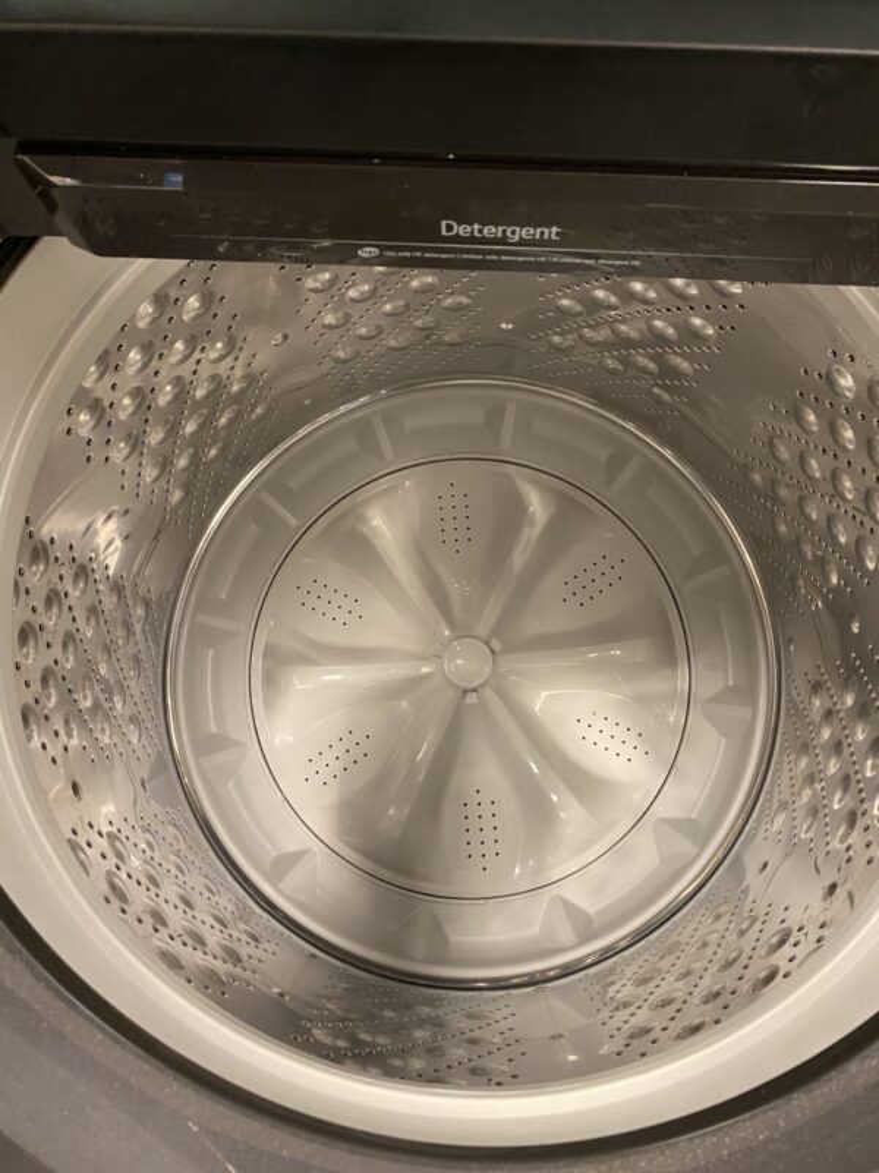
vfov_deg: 67.3
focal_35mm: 26
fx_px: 880
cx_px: 440
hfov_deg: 53.1
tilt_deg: -77.8
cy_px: 586
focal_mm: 4.25
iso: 400
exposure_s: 1/44
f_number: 1.8
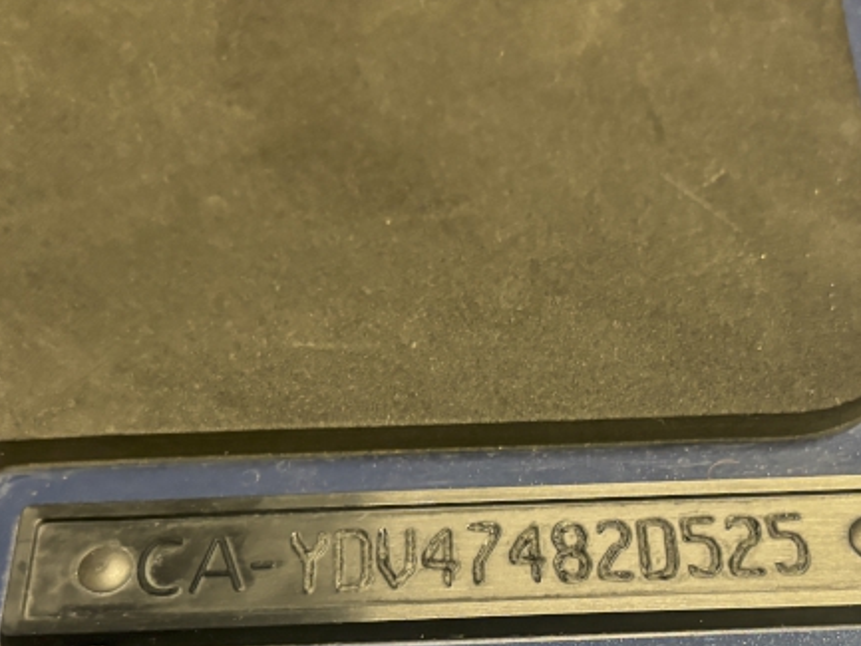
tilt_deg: -63.2
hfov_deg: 39.4
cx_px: 527
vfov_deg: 29.0
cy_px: 590
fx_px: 1194
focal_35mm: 48
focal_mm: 5.96
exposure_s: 1/40
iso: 500
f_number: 1.6
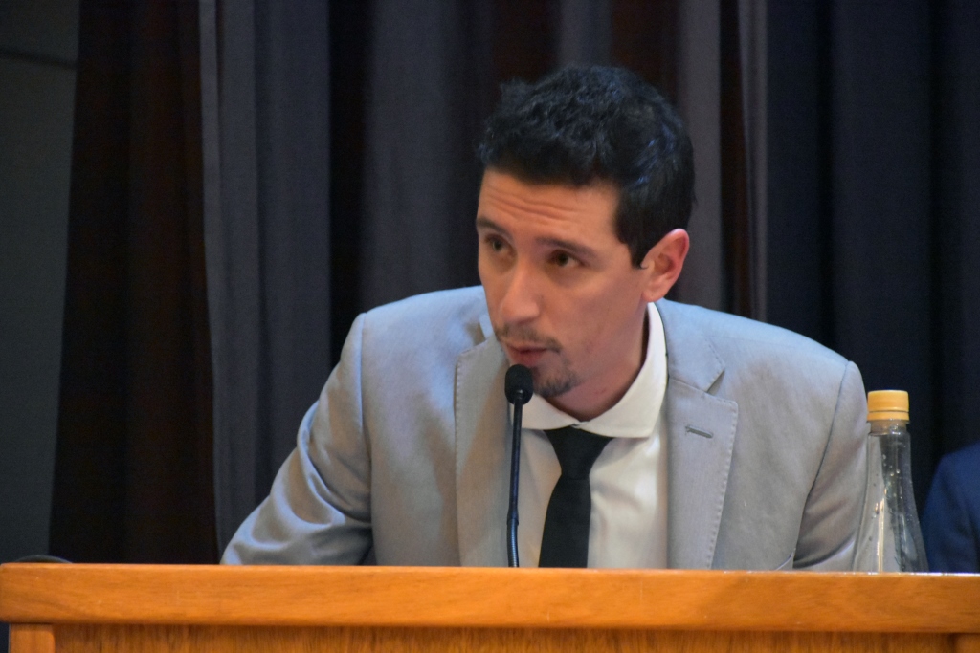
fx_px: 4737
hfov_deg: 11.8
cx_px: 490
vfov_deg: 7.9
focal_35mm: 174
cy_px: 326
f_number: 5.6
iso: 10000
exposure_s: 1/60
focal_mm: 116
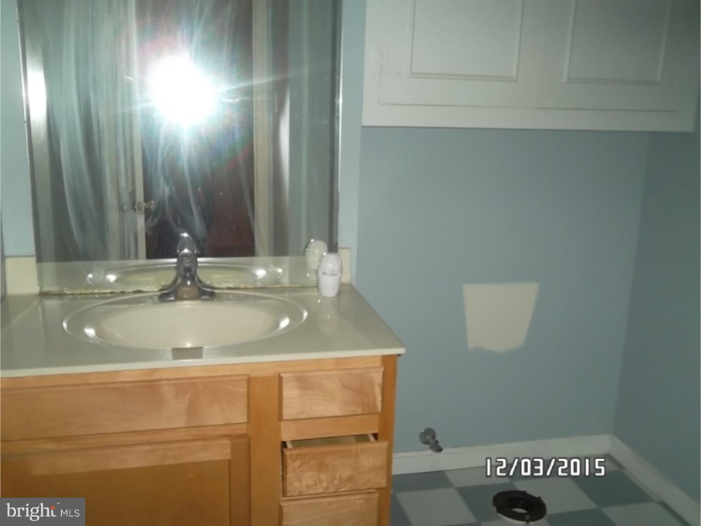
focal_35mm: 37
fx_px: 749
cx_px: 350
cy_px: 263
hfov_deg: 50.1
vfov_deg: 38.7
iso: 200
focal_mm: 6.6
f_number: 4
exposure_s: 1/50
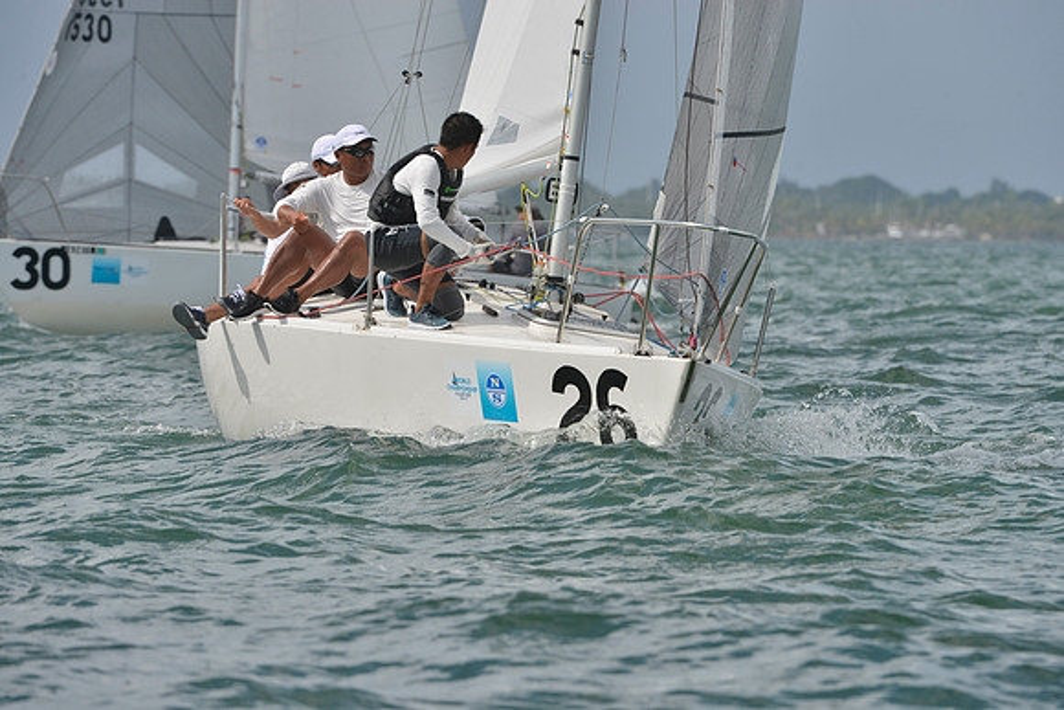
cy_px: 355
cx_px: 532
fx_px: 10051
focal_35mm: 340
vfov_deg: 4.0
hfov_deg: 6.1
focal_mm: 340
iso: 400
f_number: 10
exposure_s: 1/1250
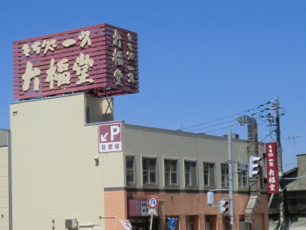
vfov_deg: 16.1
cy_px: 130
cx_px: 105
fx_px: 813
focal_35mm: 92
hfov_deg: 21.2
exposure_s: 1/800
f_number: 4.5
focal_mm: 9.8
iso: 50
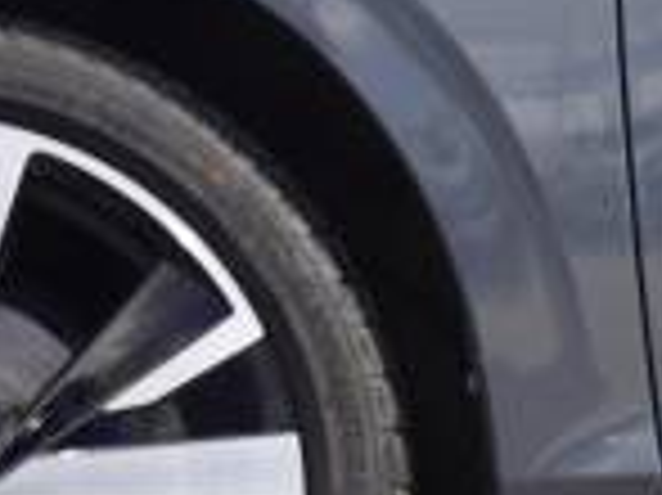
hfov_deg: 6.4
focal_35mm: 308
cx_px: -230
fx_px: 5887
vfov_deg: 4.8
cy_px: 279
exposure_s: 1/100
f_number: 6.3
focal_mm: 49
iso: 100
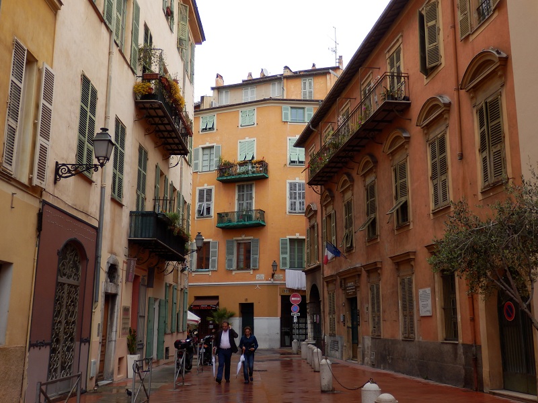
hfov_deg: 50.1
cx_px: 269
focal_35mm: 37
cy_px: 202
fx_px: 575
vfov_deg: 38.7
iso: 80
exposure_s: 1/160
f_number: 3.6
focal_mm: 6.6
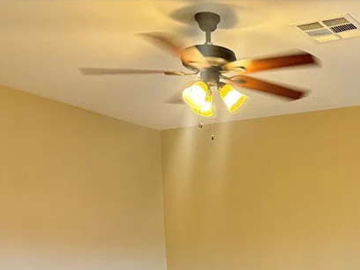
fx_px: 676
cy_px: 335
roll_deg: +1.4
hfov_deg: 28.3
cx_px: 345
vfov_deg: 20.8
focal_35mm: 65
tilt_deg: -5.3
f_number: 1.6
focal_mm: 5.96
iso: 200
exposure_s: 1/60
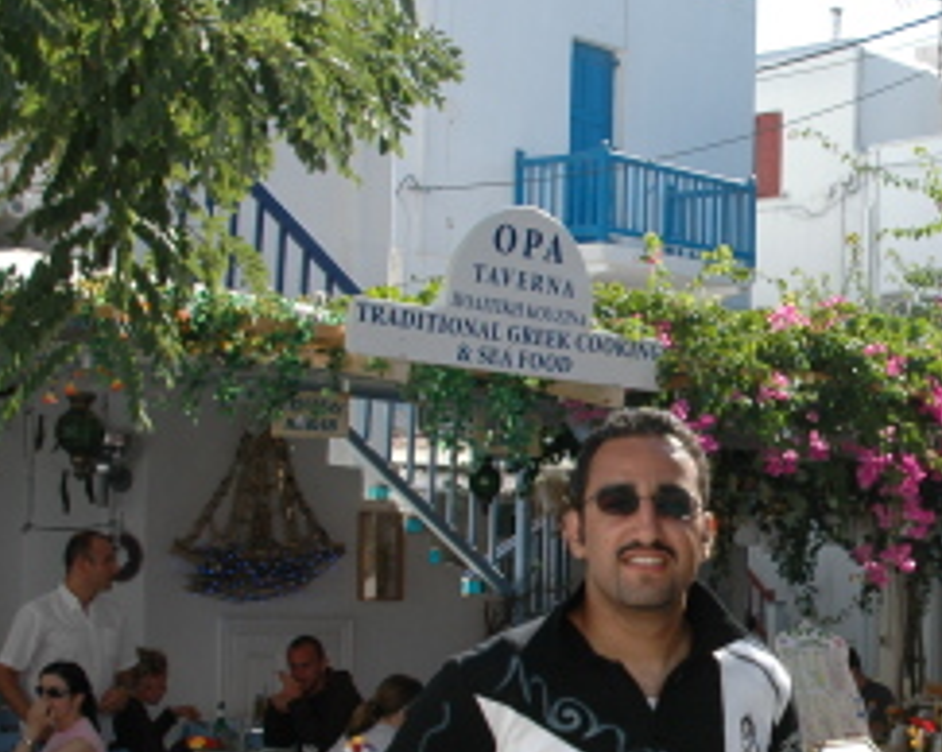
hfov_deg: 22.8
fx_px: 2256
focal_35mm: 81
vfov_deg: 18.8
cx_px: 917
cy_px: 531
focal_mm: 28
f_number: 8
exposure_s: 1/250
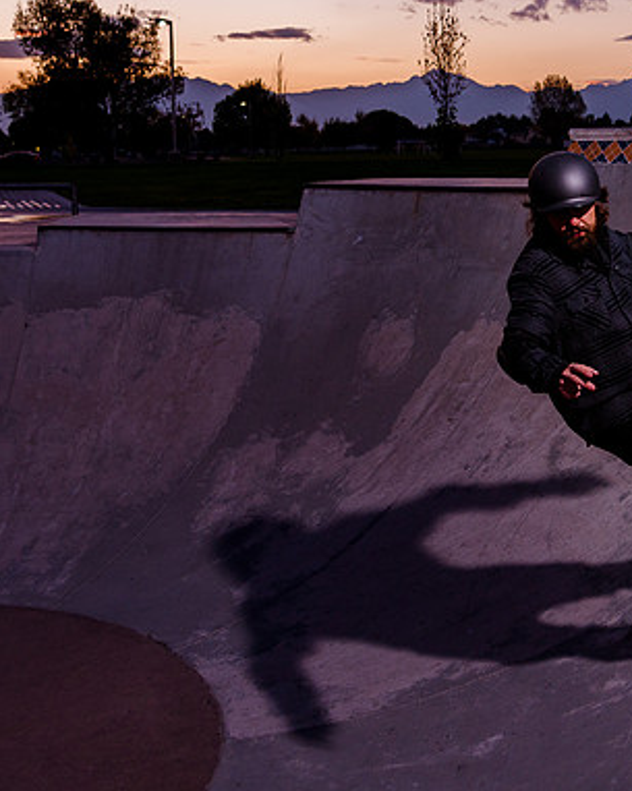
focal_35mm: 48
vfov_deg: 38.5
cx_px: 430
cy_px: 289
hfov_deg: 31.1
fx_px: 1124
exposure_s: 1/200
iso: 500
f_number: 4
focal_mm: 24
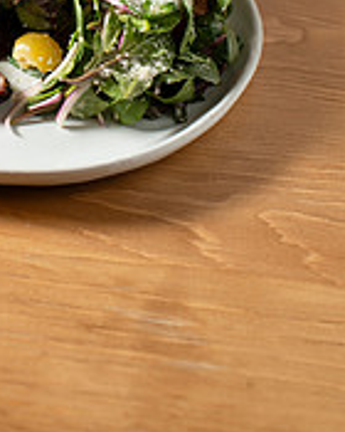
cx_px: 5
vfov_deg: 15.3
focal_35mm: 121
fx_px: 1544
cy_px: -106
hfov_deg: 12.6
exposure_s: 1/100
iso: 200
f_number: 4
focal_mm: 50
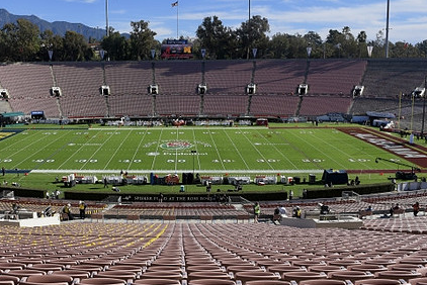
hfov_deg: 56.6
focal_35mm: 33
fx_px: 392
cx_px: 163
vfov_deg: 39.8
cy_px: 113
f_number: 10
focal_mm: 24
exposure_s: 1/400
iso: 200
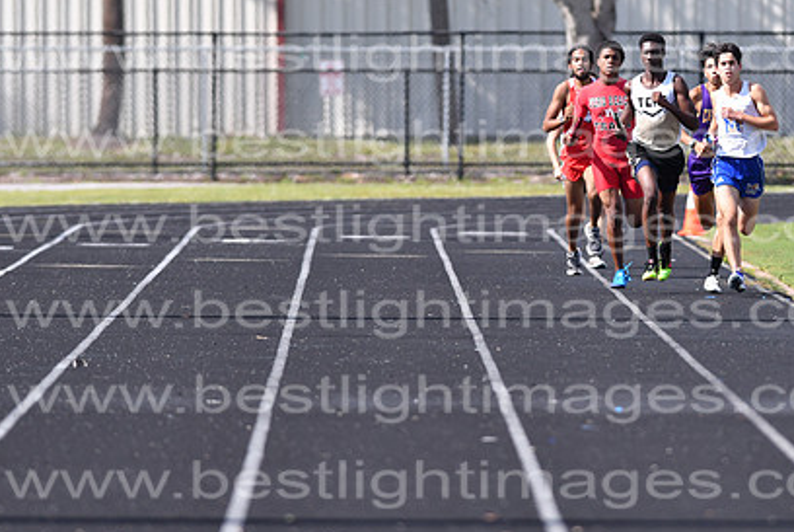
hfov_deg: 3.2
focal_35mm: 639
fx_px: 14108
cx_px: 448
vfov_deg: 2.2
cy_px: 186
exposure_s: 1/4000
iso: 400
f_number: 4
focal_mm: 300
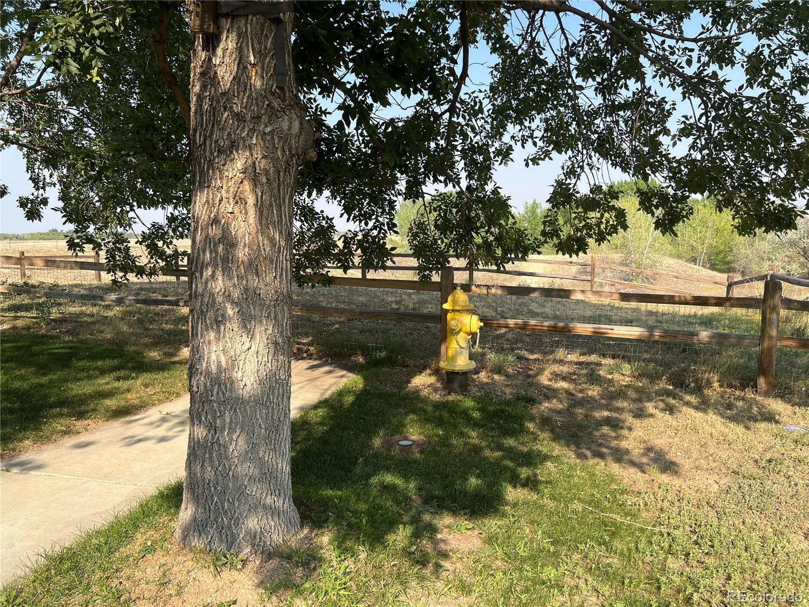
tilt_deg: -6.9
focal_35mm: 26
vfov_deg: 53.1
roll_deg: +0.4
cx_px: 404
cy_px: 304
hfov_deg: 67.3
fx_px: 608
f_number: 1.5
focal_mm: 5.7
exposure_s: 1/1934
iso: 50
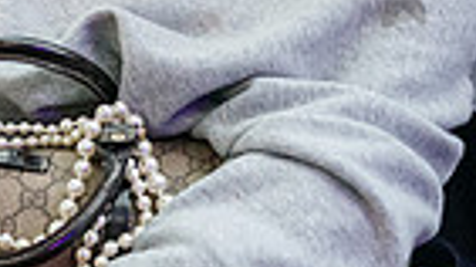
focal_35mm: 155
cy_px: -179
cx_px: 359
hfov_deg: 13.8
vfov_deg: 7.6
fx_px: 1955
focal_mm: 27
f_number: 4
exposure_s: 1/320
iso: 4000
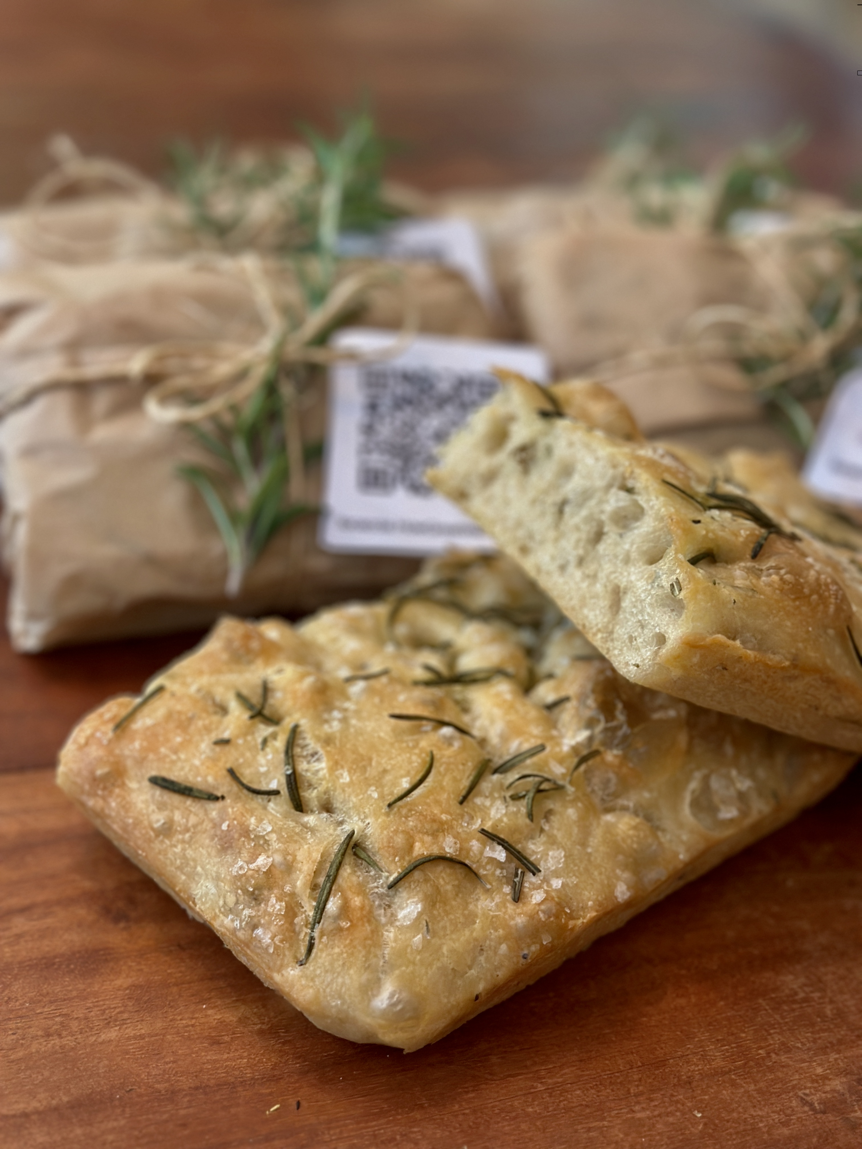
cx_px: 431
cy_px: 574
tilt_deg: -30.0
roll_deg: -3.6
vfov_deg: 39.7
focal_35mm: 48
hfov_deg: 30.3
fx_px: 1594
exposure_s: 1/60
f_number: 1.78
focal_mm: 6.86
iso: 250
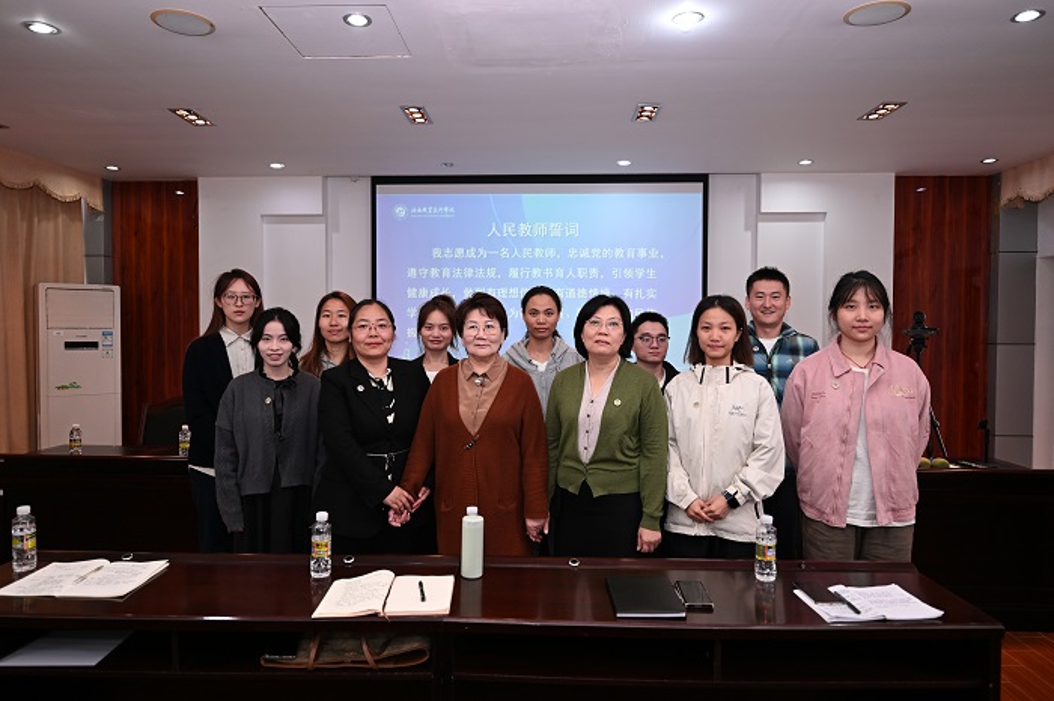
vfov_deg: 53.1
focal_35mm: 24
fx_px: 702
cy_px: 350
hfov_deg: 73.8
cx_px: 527
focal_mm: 24
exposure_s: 1/160
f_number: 2.8
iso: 500
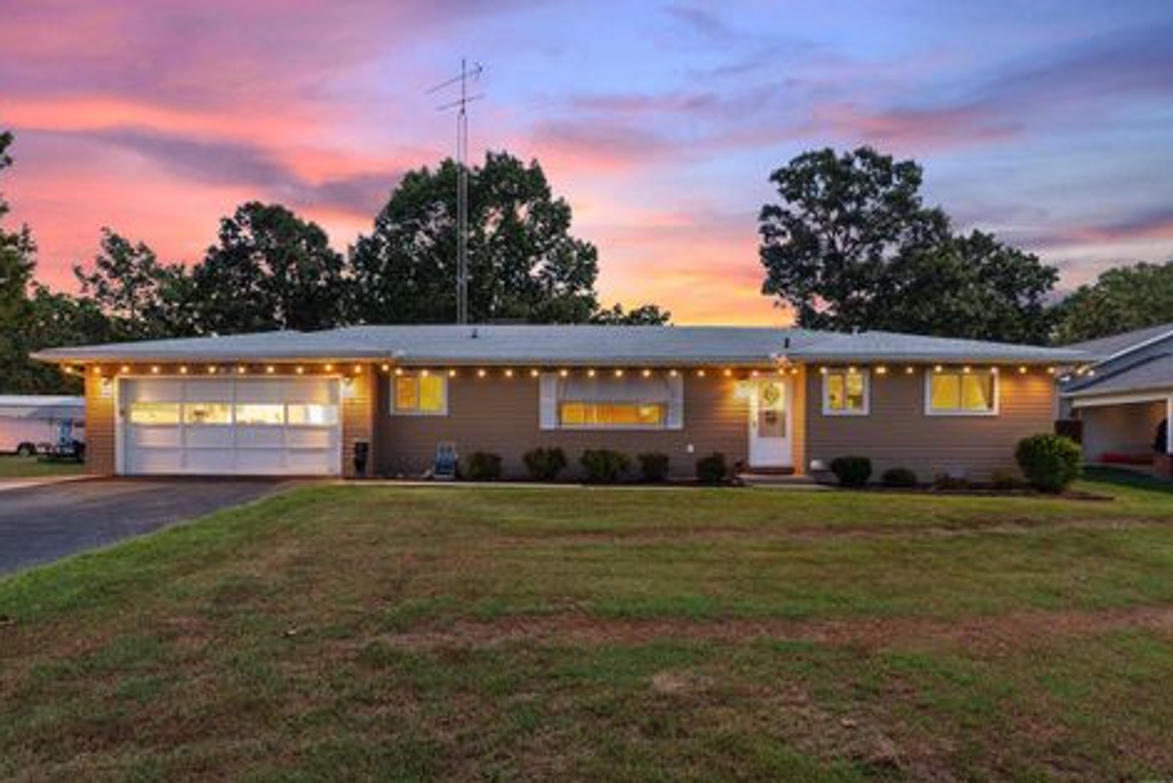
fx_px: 595
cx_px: 559
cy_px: 374
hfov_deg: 89.1
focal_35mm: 18
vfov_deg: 66.6
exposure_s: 1/160
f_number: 8
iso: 320
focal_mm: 11.5
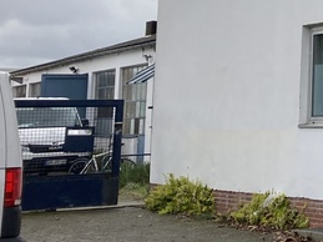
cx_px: 561
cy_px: -49
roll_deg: +0.0
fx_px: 1007
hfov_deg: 15.8
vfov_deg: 13.3
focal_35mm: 108
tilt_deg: +10.4
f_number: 1.8
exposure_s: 1/1600
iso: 20
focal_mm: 3.99
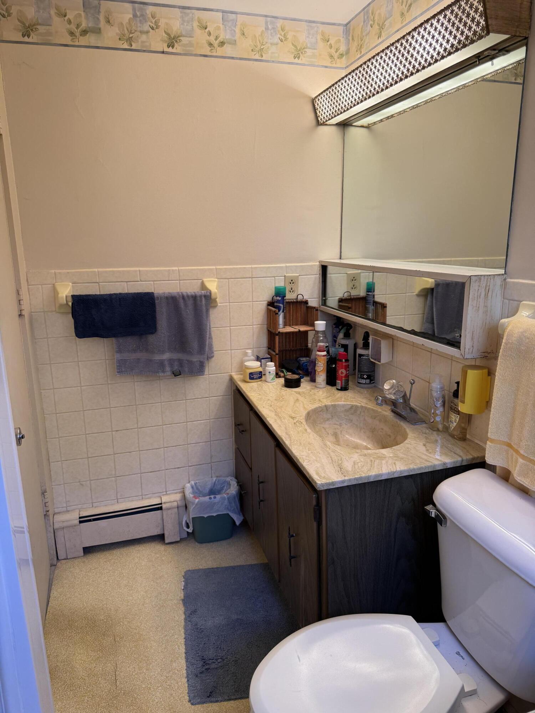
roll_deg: +1.2
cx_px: 268
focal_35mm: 24
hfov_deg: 56.8
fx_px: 495
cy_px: 356
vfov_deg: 71.6
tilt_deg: -12.8
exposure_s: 1/120
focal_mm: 6.76
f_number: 1.78
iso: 100
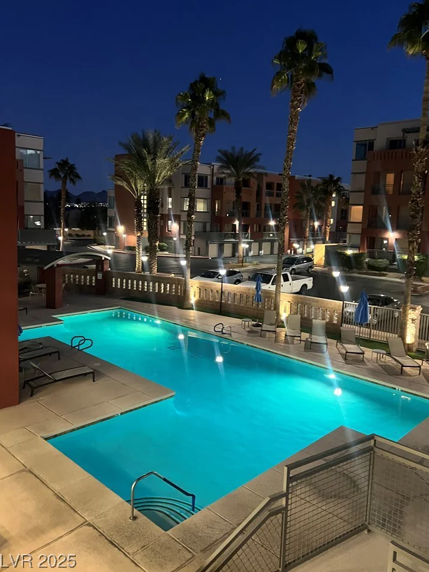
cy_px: 270
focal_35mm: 28
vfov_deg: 63.4
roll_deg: -1.7
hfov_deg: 49.7
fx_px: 463
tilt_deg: -6.7
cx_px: 226
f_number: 1.5
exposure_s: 1/30
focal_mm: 5.7
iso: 500
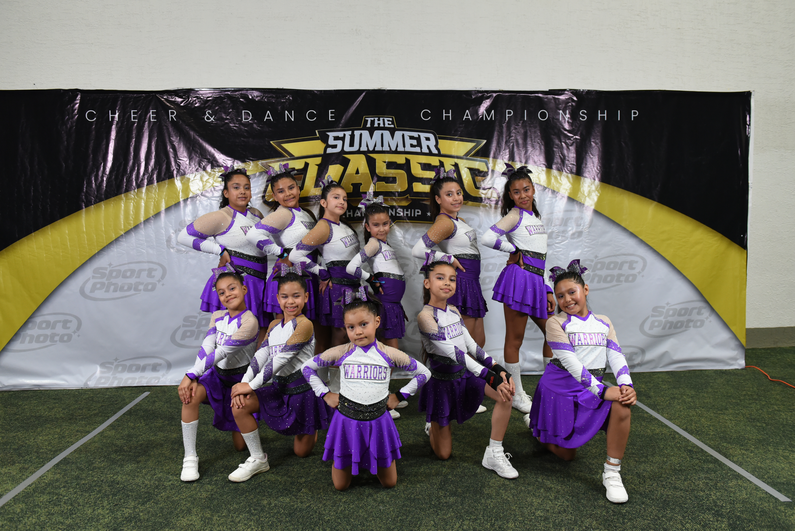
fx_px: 596
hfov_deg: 67.4
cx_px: 398
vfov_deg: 48.0
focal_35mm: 27
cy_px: 266
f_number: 4.5
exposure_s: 1/250
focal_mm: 27
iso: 2000
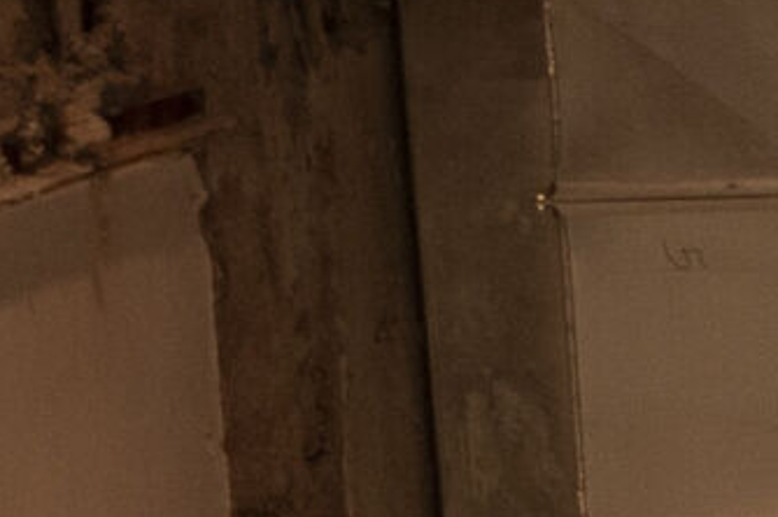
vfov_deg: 5.2
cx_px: 1989
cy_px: 799
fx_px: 5592
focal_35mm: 259
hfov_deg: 7.4
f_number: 4.5
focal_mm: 24
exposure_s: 1/40
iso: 400
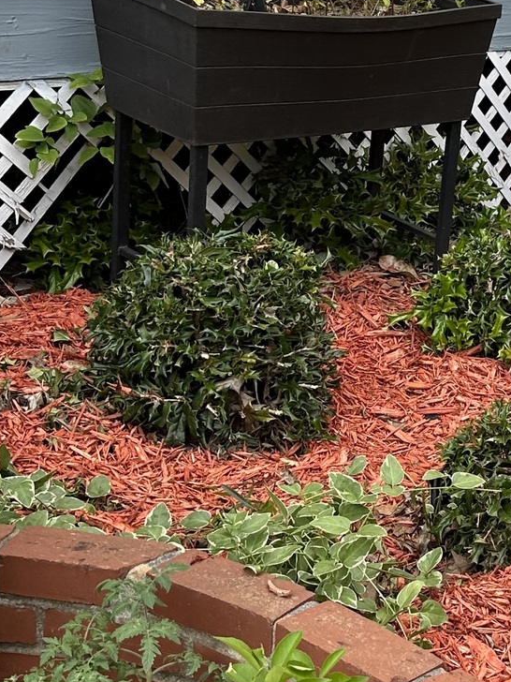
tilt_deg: -20.1
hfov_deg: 17.6
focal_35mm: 76
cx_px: 746
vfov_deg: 25.7
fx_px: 1496
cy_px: 361
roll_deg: -4.2
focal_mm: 6.86
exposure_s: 1/773
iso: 80
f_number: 1.78
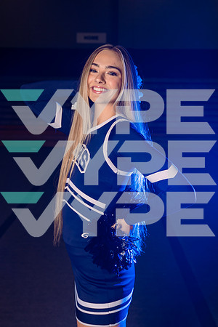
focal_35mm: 52
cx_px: 109
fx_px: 472
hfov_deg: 26.0
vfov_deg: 38.2
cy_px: 164
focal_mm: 52
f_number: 5.6
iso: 100
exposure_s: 1/250
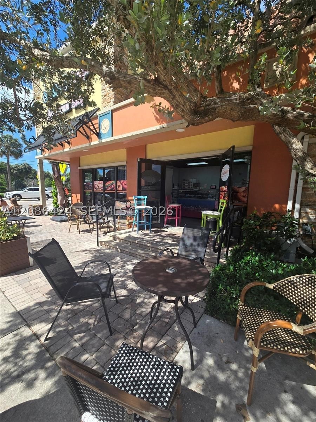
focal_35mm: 13
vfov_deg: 106.2
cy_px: 211
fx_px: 158
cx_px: 158
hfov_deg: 89.9
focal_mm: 2.2
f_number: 2.2
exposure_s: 1/1087
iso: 50
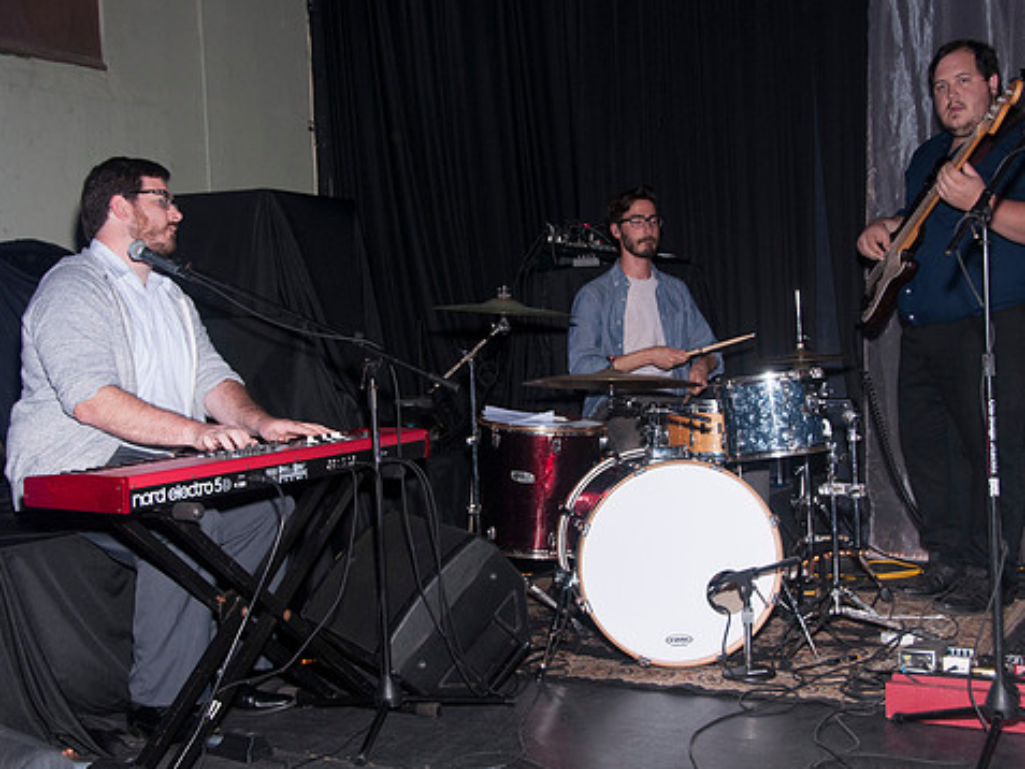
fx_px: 1451
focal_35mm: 49
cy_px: 373
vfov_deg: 29.7
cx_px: 557
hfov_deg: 38.9
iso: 400
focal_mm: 28
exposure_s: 1/60
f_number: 5.6
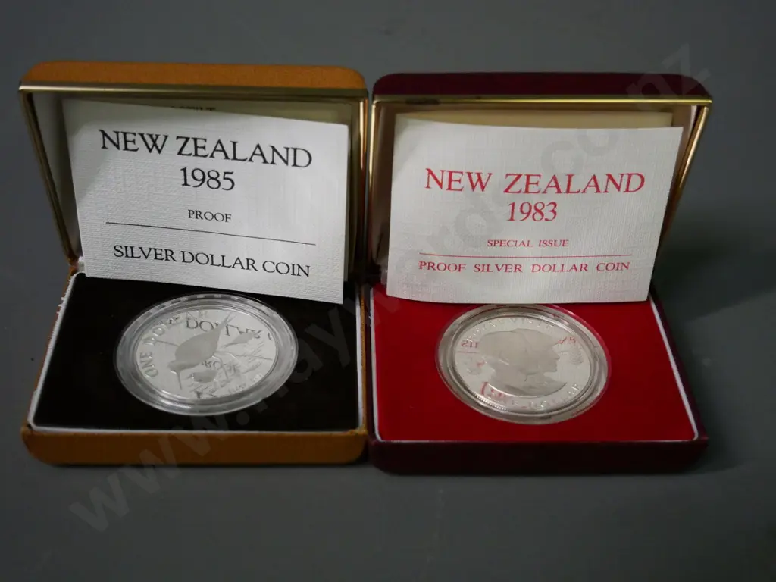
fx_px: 986
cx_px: 388
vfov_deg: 32.9
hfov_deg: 42.9
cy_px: 291
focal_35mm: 44
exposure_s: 1/320
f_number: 4.2
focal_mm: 22
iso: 3200
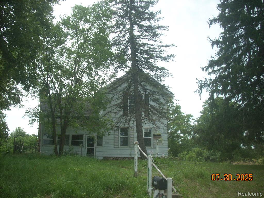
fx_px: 282
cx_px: 132
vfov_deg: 38.7
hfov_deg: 50.1
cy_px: 99
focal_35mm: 37
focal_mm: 6.2
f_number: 5.6
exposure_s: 1/149
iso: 64
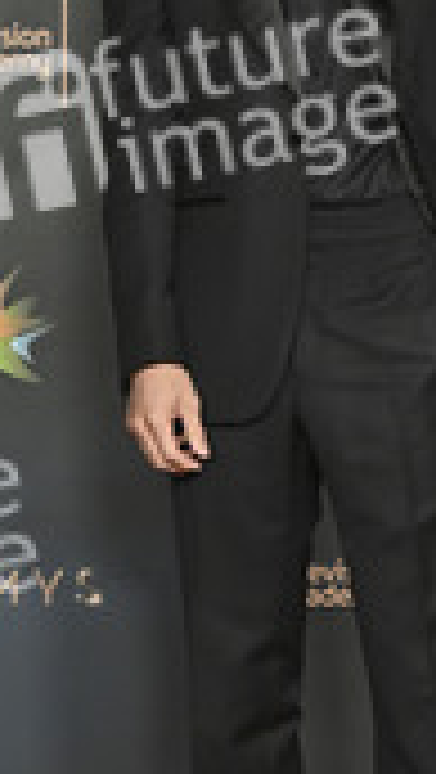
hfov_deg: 7.2
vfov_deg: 12.8
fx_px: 3446
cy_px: 342
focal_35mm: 168
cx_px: 297
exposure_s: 1/250
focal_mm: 69
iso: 1600
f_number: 5.6
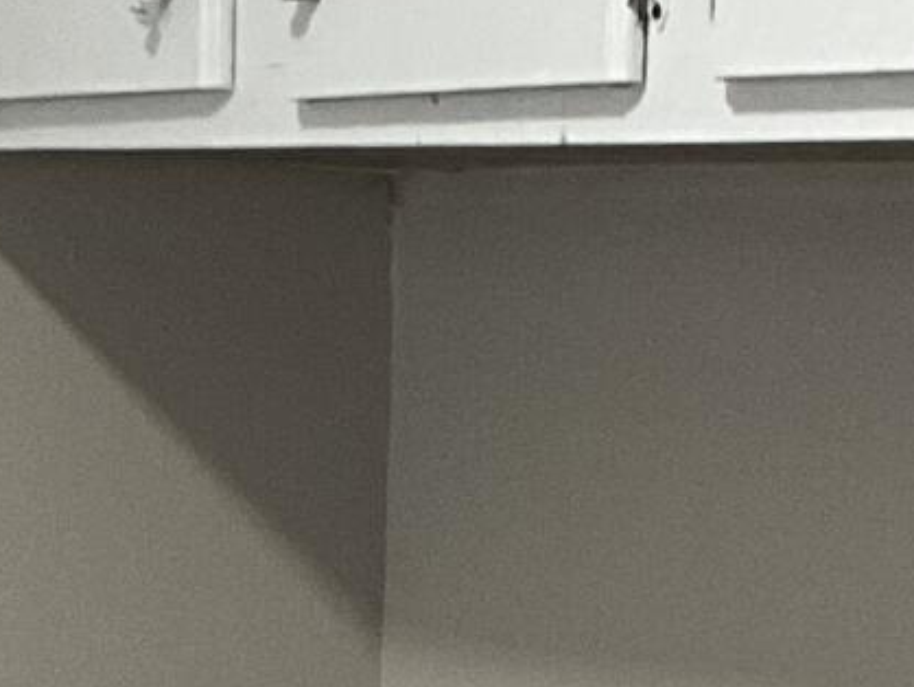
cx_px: 728
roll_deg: -1.6
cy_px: 963
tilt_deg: -6.2
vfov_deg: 7.1
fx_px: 5495
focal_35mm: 208
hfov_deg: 9.5
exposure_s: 1/60
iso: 125
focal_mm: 3
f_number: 1.8
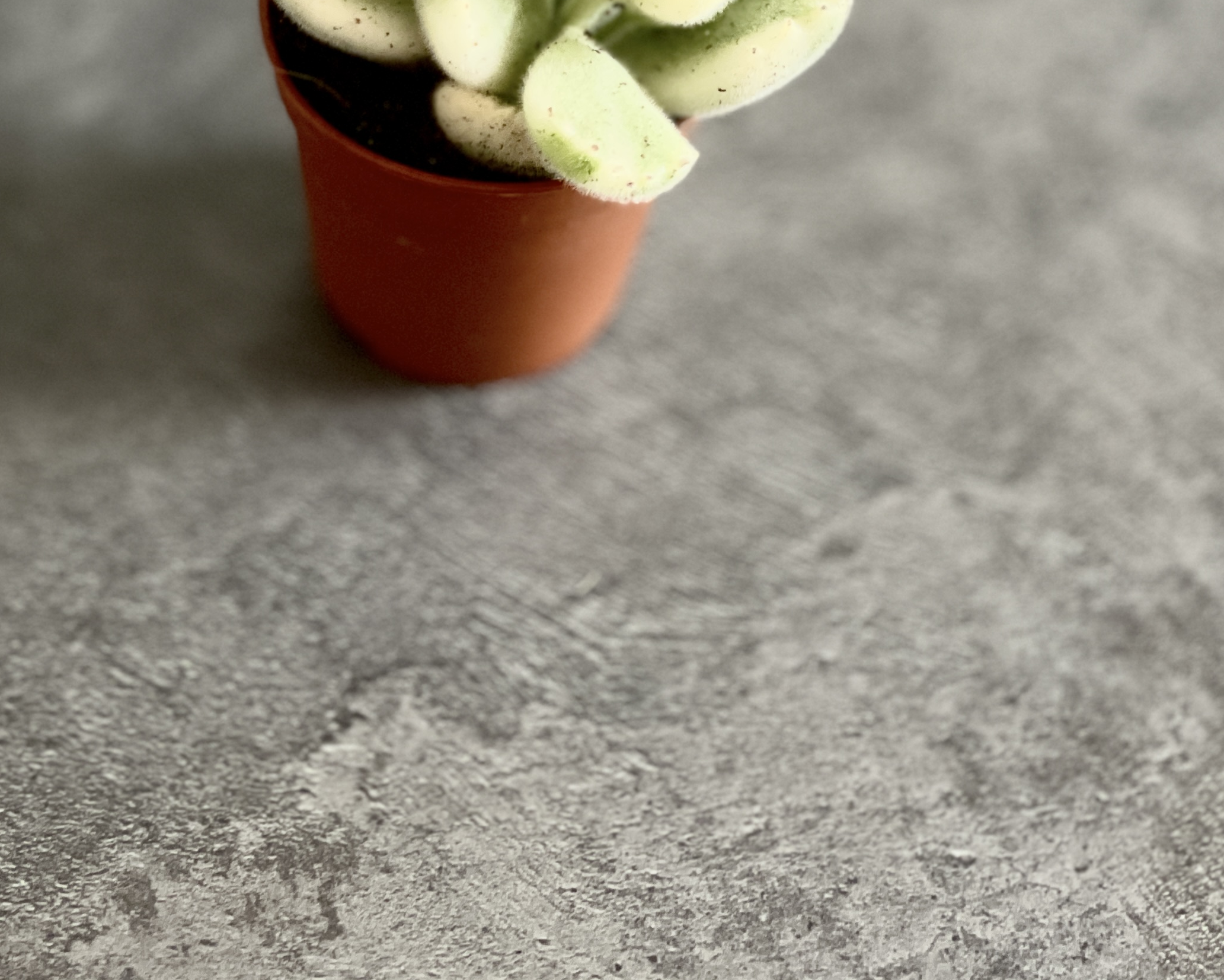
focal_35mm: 122
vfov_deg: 12.5
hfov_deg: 15.7
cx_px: 390
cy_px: -18
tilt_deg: -50.4
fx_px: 4420
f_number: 2.2
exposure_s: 1/40
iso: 250
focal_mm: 7.5
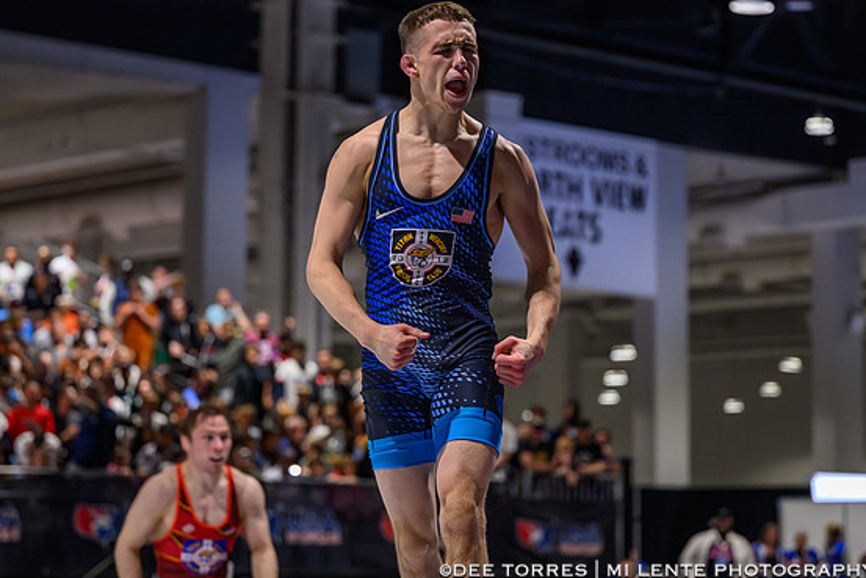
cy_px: 248
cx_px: 414
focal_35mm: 103
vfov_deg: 13.3
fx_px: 2478
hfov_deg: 19.8
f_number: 2.8
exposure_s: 1/800
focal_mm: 80
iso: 9000
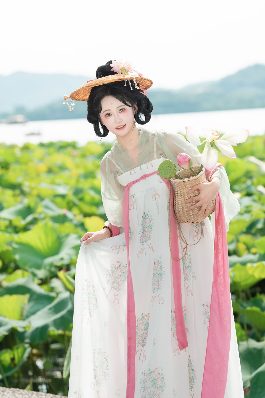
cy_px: 199
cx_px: 132
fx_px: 1192
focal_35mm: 108
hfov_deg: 12.7
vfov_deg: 18.9
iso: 160
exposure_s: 1/400
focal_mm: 108
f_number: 3.5
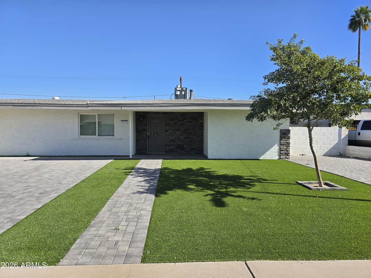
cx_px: 186
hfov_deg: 73.9
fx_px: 247
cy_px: 139
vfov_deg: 58.9
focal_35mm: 23
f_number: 1.7
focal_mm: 6.3
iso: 12
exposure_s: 1/720
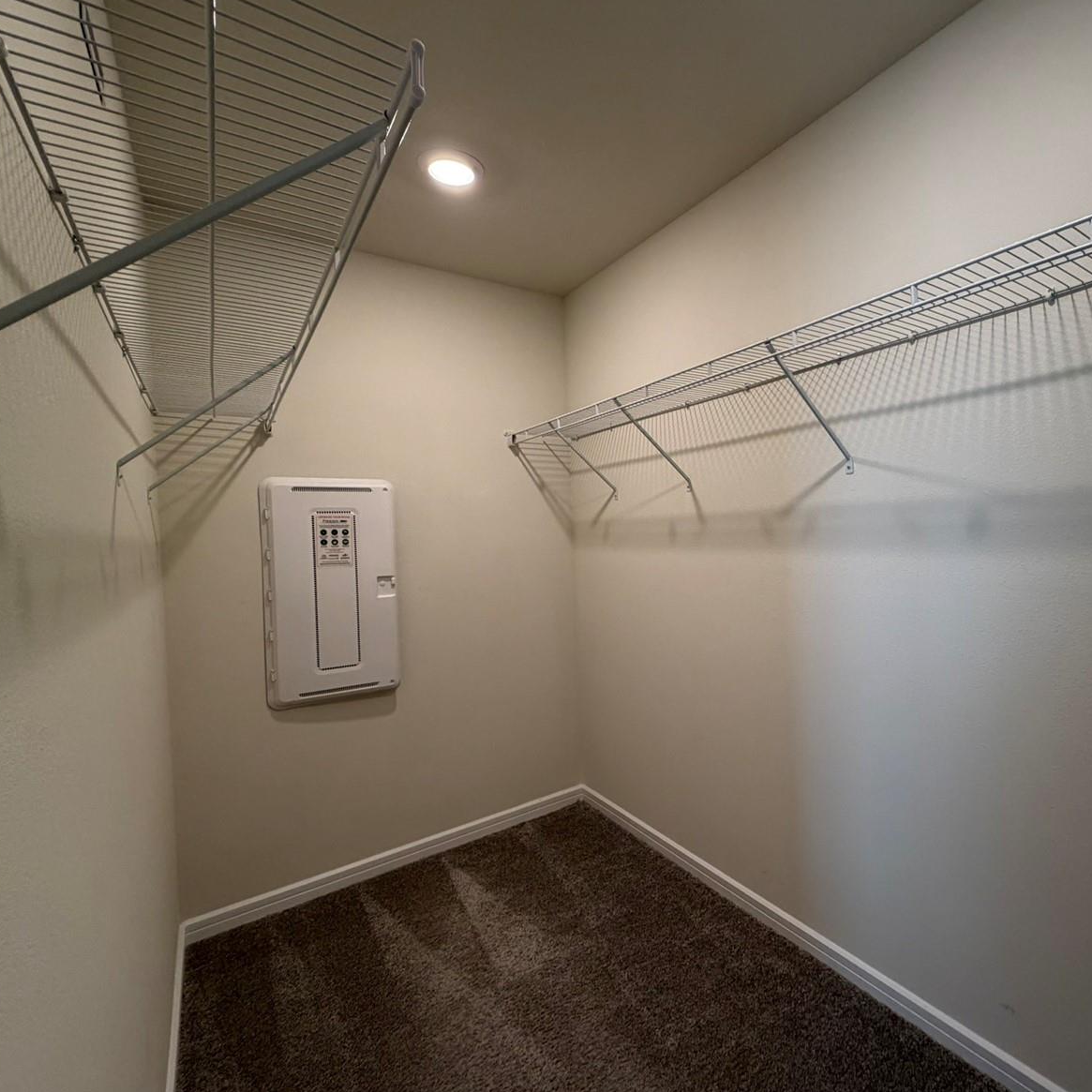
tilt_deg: -1.5
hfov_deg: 82.2
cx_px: 691
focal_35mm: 17
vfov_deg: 84.0
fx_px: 607
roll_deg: +2.4
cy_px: 540
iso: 250
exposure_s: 1/120
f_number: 2.2
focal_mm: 2.22
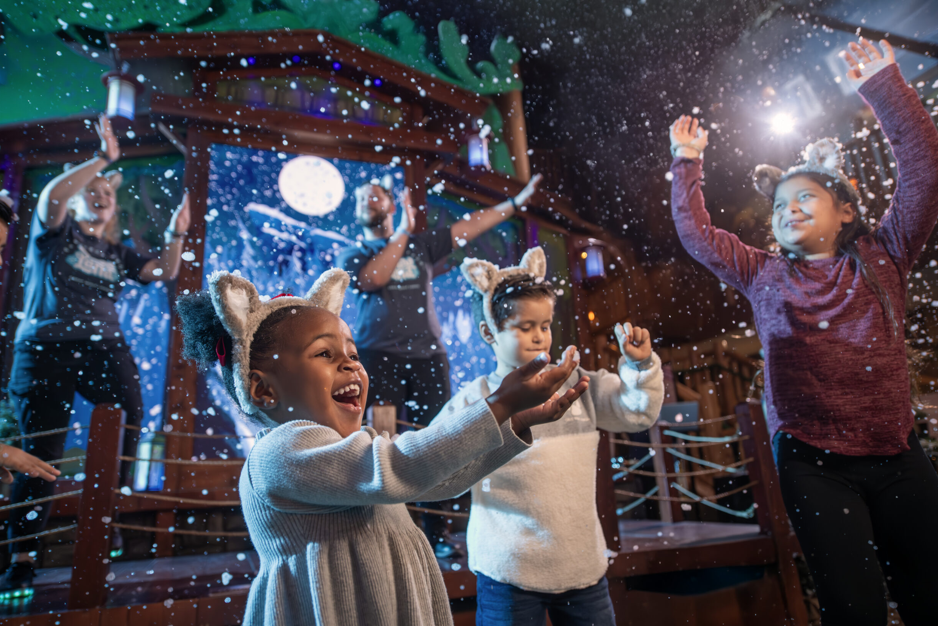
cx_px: 457
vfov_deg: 53.1
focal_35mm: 24
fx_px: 625
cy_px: 308
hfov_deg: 73.7
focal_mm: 23
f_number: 2.8
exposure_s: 1/250
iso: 1600
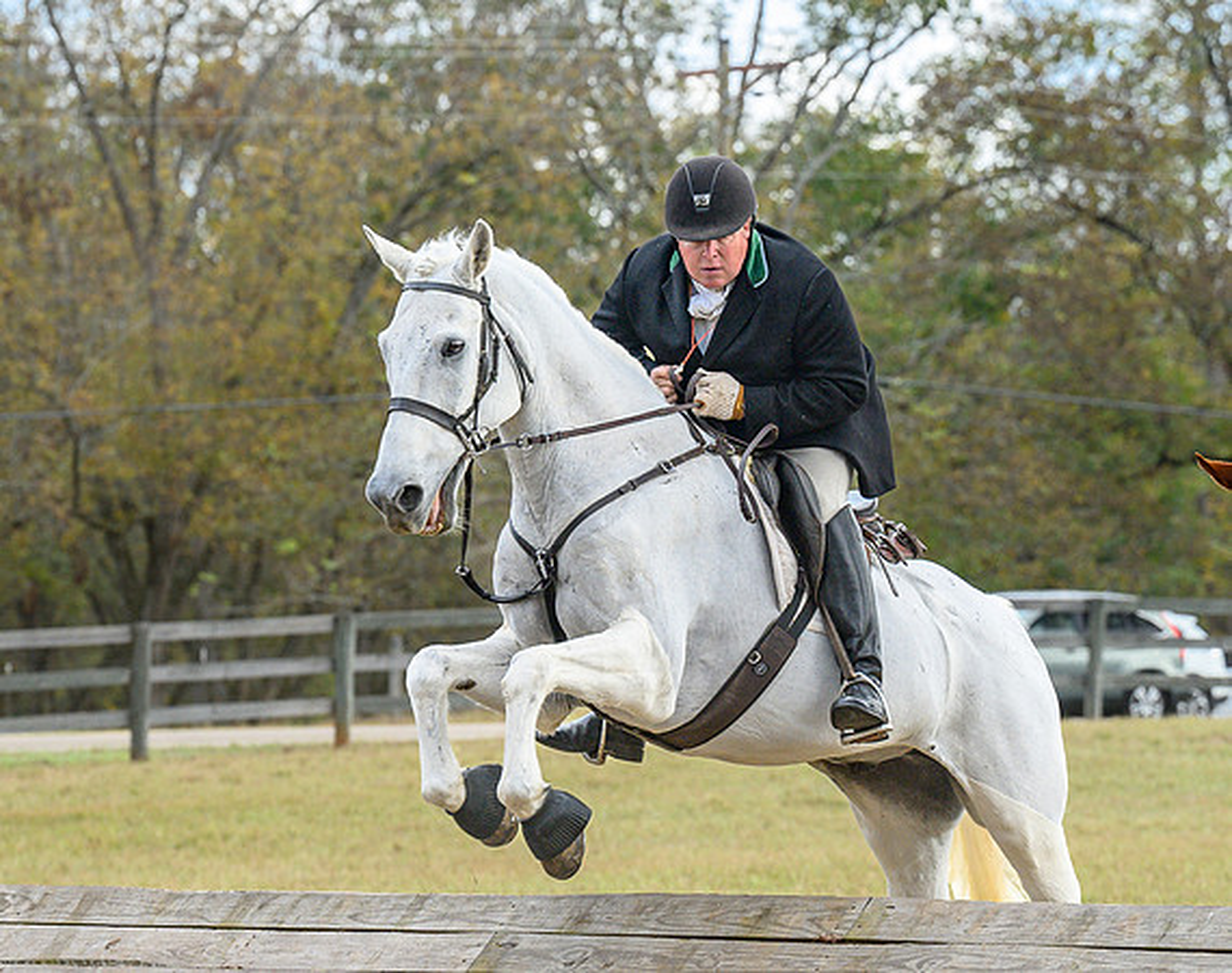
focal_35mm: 190
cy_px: 682
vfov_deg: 8.0
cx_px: 476
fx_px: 6909
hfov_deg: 10.2
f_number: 3.5
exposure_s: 1/1000
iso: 640
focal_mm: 90
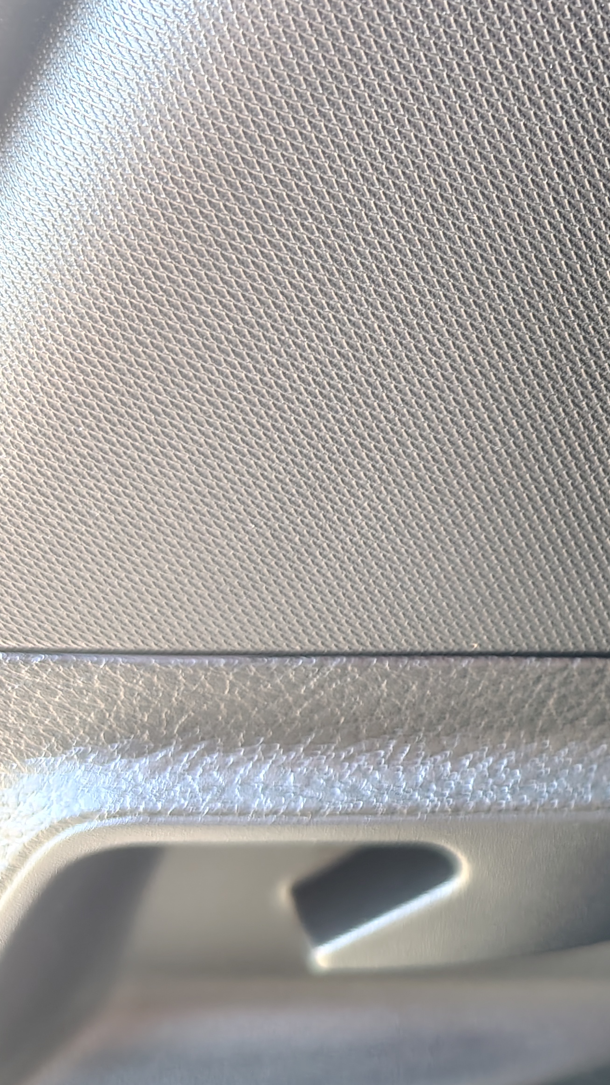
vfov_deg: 44.5
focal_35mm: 46
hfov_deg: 22.0
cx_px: 887
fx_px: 1322
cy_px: 471
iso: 800
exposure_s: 1/57.2
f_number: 1.8
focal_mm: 5.56
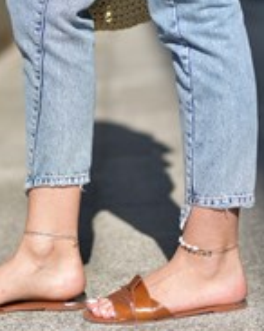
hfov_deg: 12.9
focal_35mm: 119
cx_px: 103
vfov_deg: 16.1
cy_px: 116
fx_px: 1164
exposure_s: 1/2000
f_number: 2
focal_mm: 50
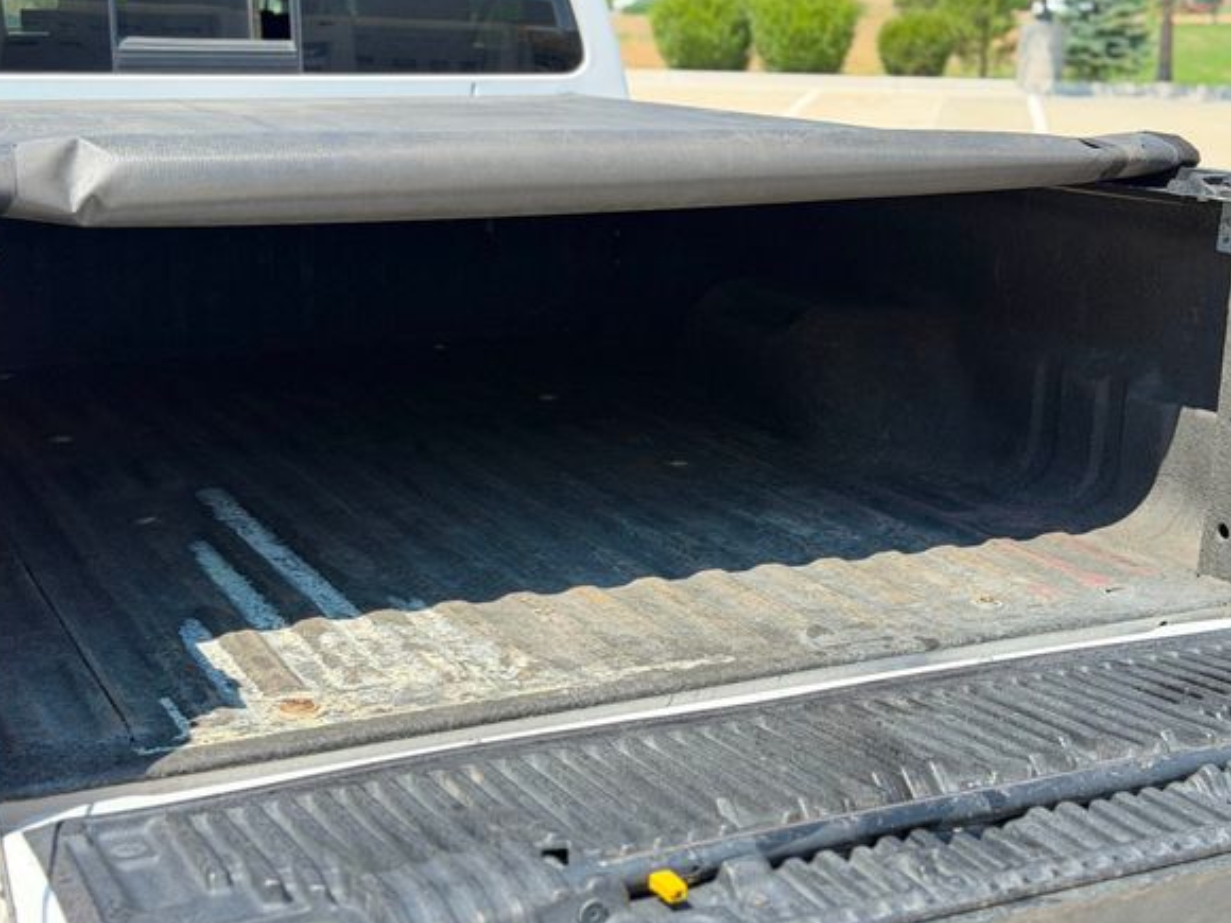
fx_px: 1885
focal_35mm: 53
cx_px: 620
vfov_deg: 27.5
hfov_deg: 36.2
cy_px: 433
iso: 100
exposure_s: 1/810
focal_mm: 6.76
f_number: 1.78
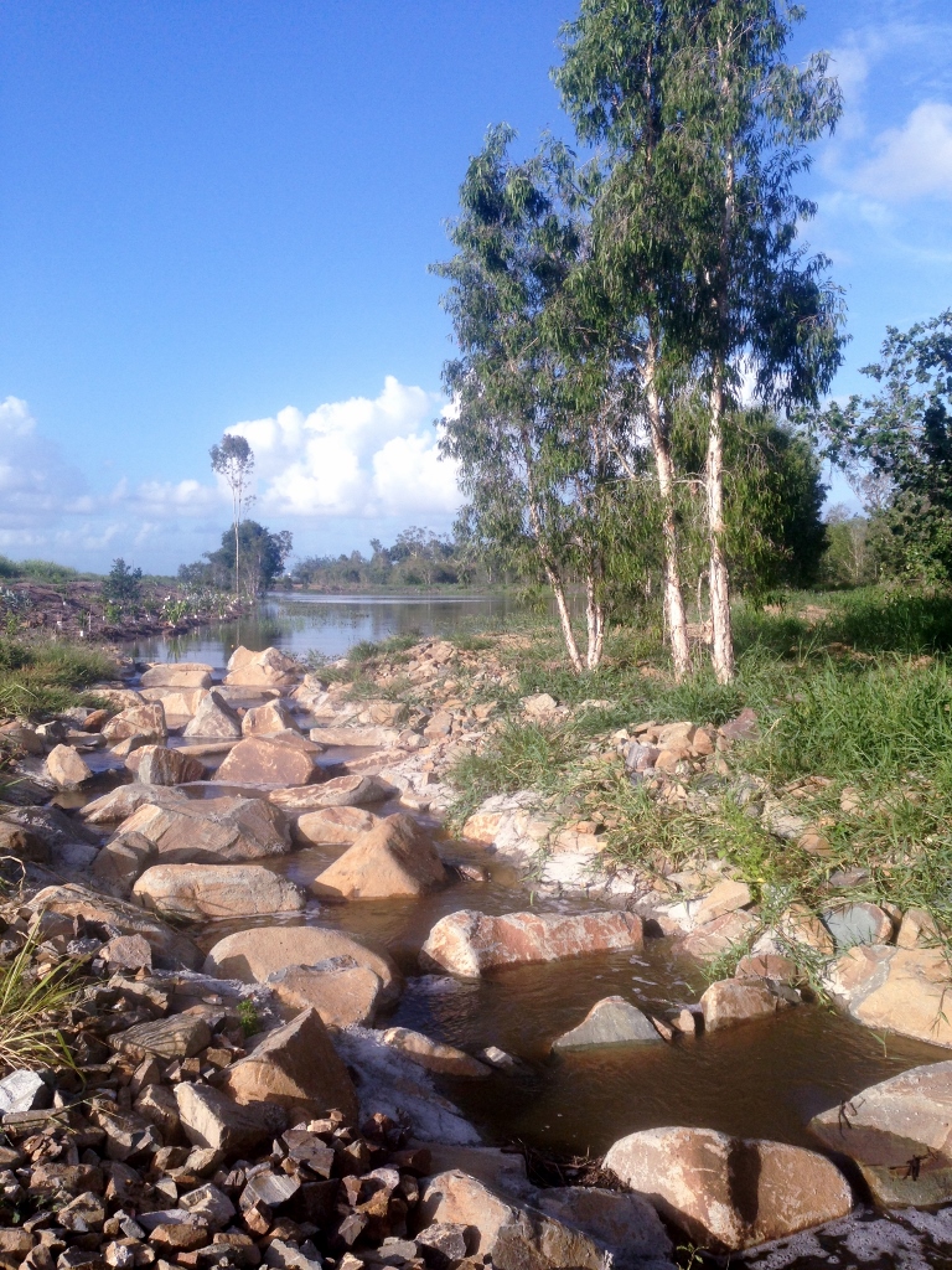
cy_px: 635
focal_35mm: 33
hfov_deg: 42.9
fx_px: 1210
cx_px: 476
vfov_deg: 55.4
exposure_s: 1/1290
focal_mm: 4.12
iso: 50
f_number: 2.4
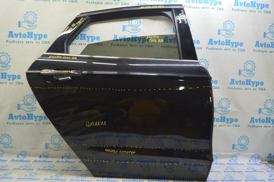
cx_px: 137
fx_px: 228
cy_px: 91
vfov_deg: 43.5
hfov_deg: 62.0
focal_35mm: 30
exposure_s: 1/20
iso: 400
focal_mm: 20
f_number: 5.6
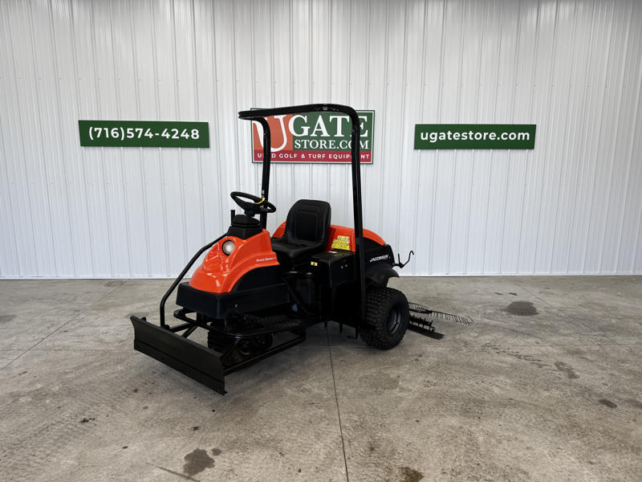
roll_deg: -0.6
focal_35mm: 24
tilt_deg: -11.6
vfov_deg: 56.8
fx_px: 445
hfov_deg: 71.6
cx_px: 321
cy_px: 241
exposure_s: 1/209
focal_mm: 6.76
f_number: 1.78
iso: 64
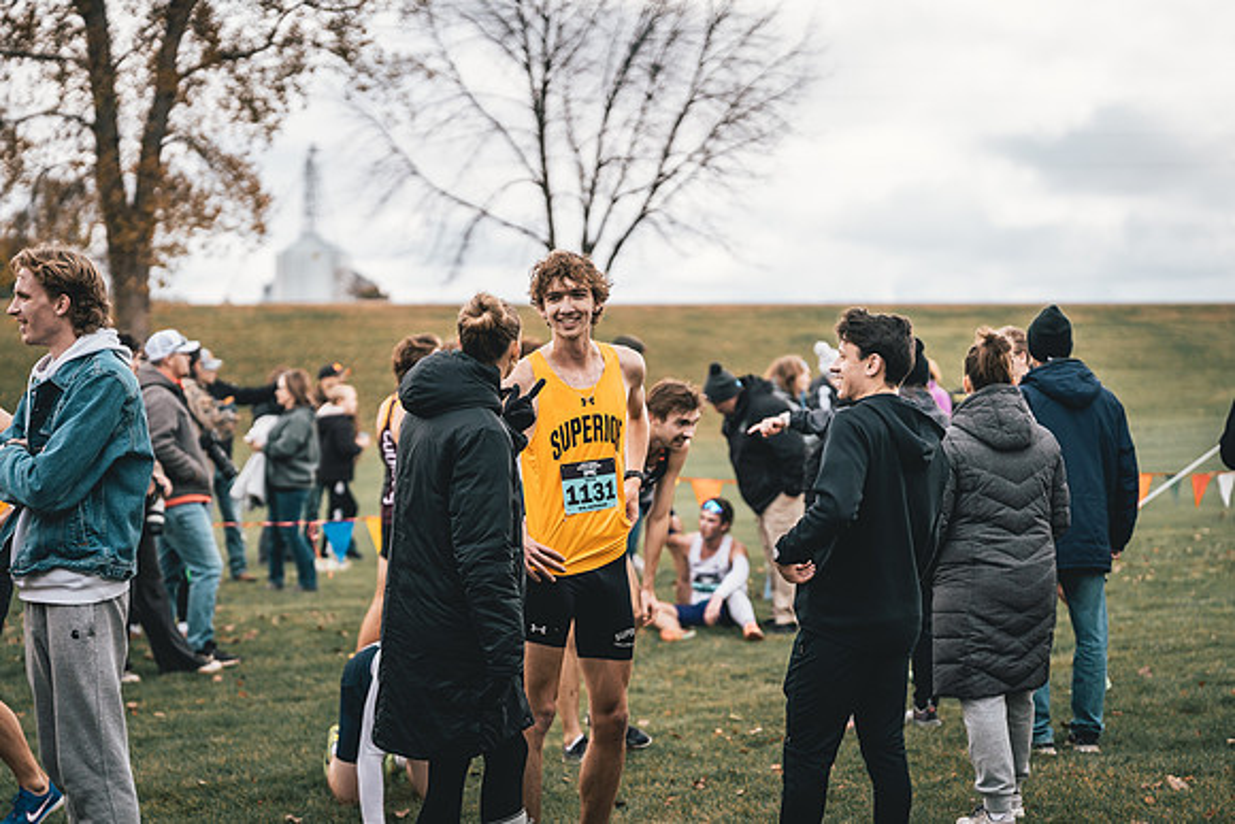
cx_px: 618
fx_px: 2540
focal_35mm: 74
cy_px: 412
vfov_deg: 18.4
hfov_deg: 27.3
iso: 200
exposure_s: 1/2500
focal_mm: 70
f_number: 2
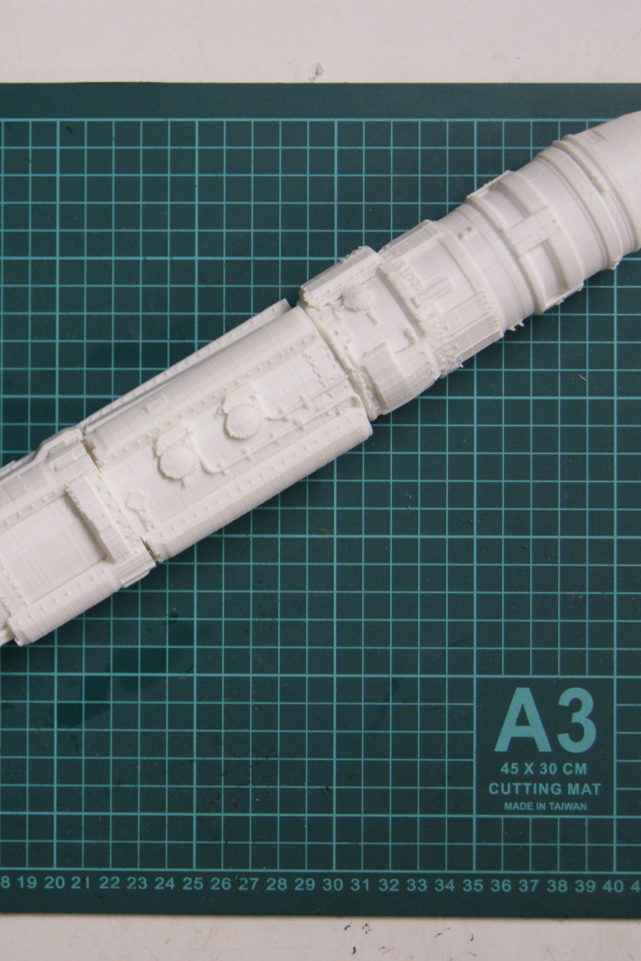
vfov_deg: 25.4
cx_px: 107
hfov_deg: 16.9
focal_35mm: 80
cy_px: 484
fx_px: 2130
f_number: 5
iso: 400
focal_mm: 35
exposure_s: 1/10
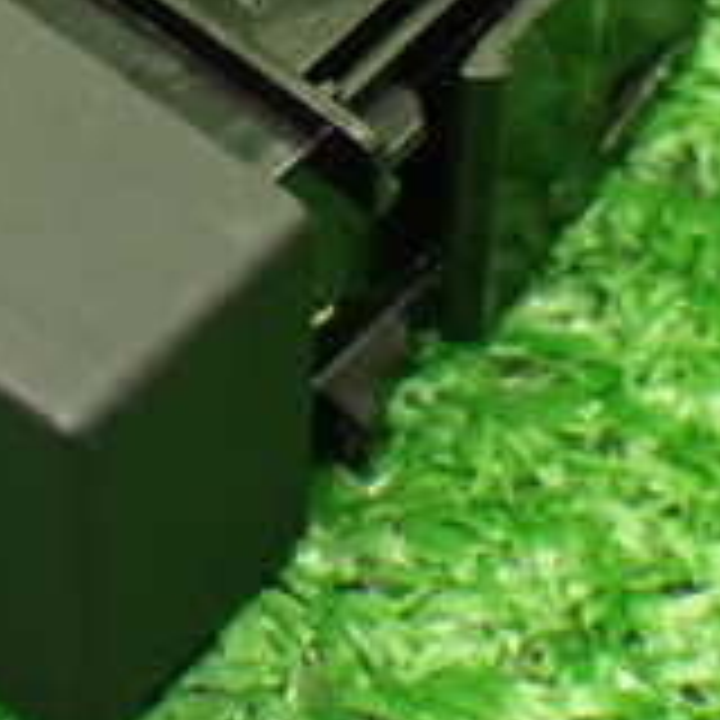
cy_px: 22
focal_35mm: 192
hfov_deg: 9.1
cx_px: 99
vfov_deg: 9.1
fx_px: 4518
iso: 800
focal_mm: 10.35
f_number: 3.5
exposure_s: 1/60
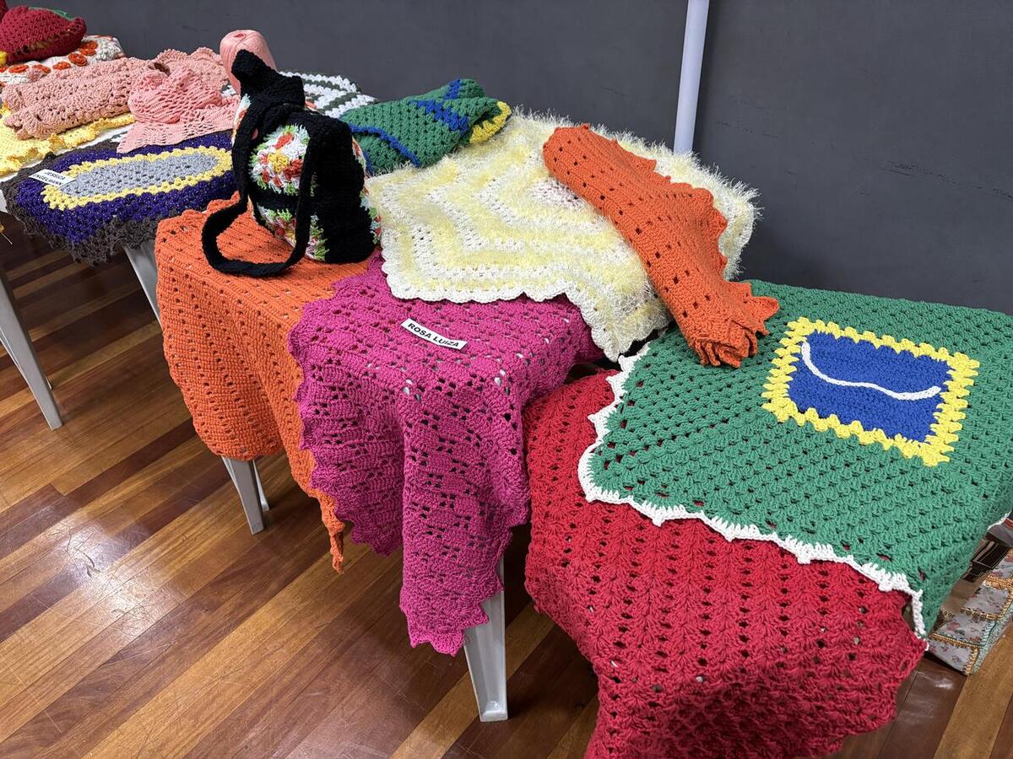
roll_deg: +4.0
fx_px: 761
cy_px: 380
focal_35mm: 26
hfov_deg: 67.3
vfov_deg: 53.1
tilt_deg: -39.5
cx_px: 506
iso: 250
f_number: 1.6
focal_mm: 5.96
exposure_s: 1/60
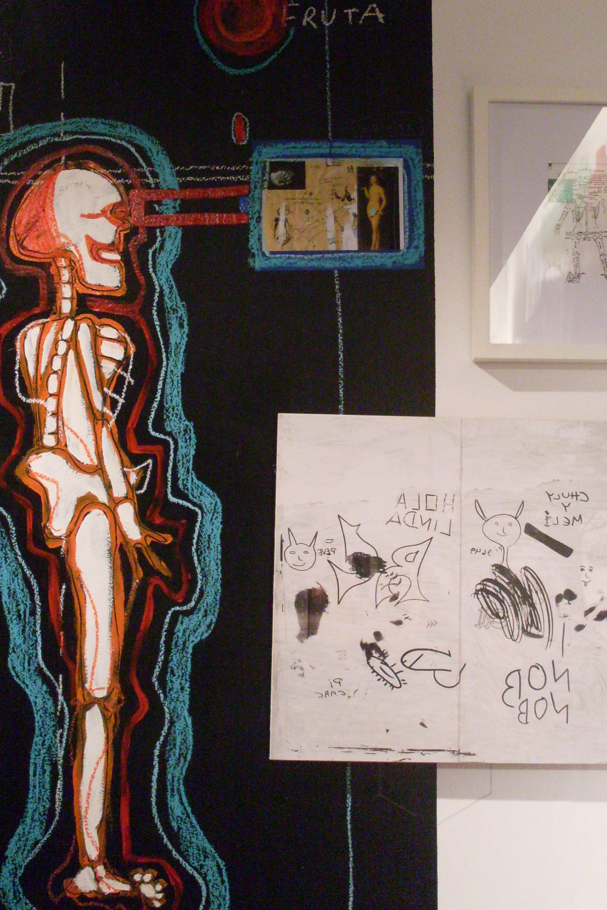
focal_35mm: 56
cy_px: 363
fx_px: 1416
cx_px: 325
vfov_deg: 35.5
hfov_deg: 24.2
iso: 200
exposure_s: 1/30
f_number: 2.8
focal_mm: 6.3
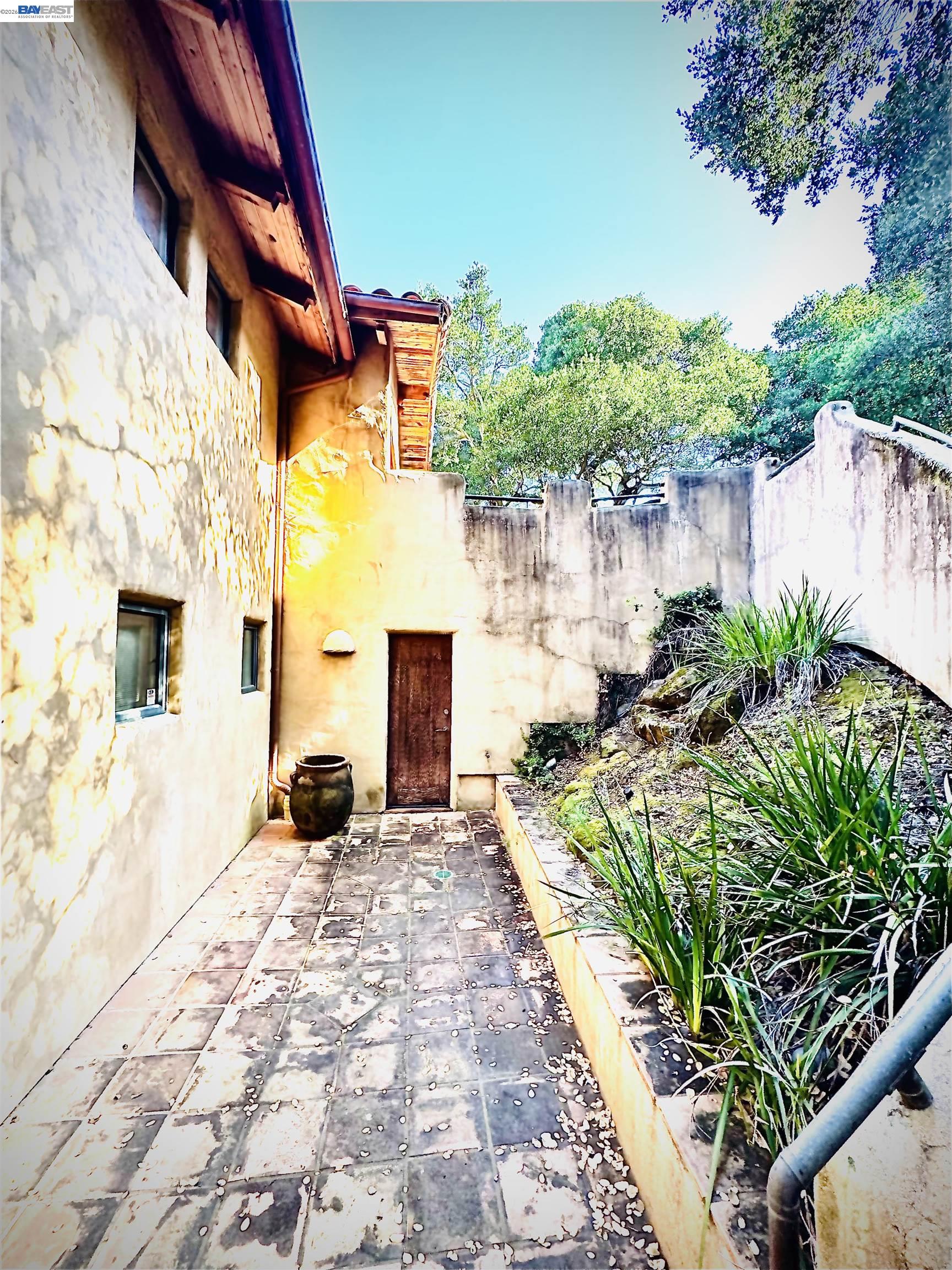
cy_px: 635
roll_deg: -0.2
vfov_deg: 102.1
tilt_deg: +3.0
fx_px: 513
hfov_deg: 85.7
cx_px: 476
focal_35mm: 14
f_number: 2.2
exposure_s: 1/99
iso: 80
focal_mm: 2.22
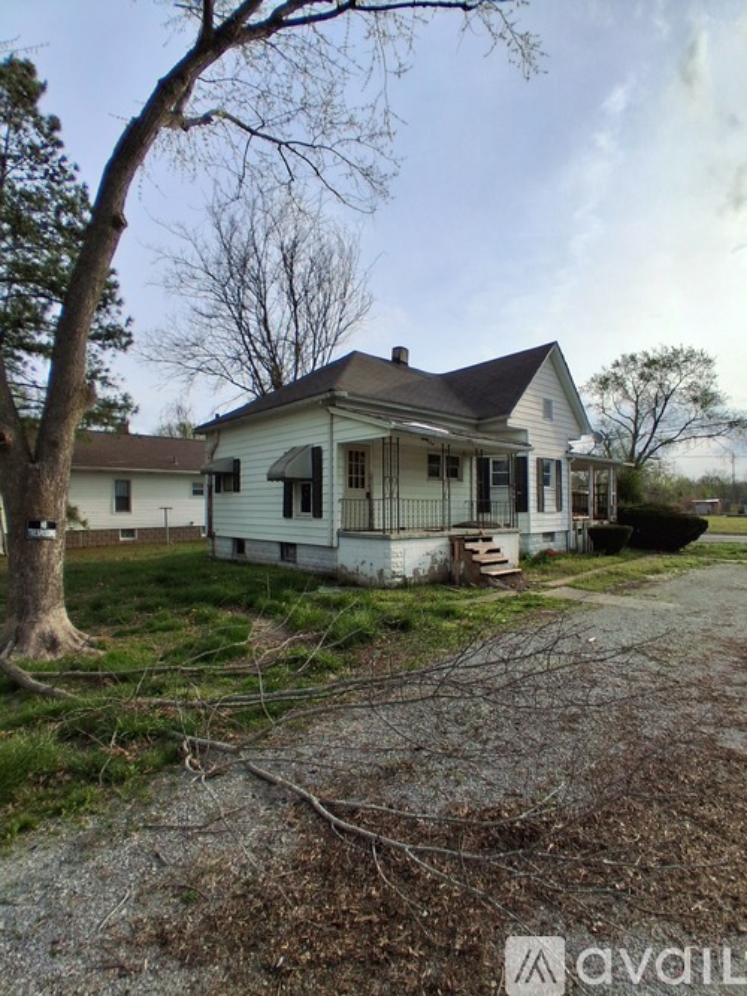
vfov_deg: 91.0
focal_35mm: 17
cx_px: 374
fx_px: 489
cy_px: 498
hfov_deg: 74.7
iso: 50
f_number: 2.2
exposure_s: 1/2309
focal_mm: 1.4
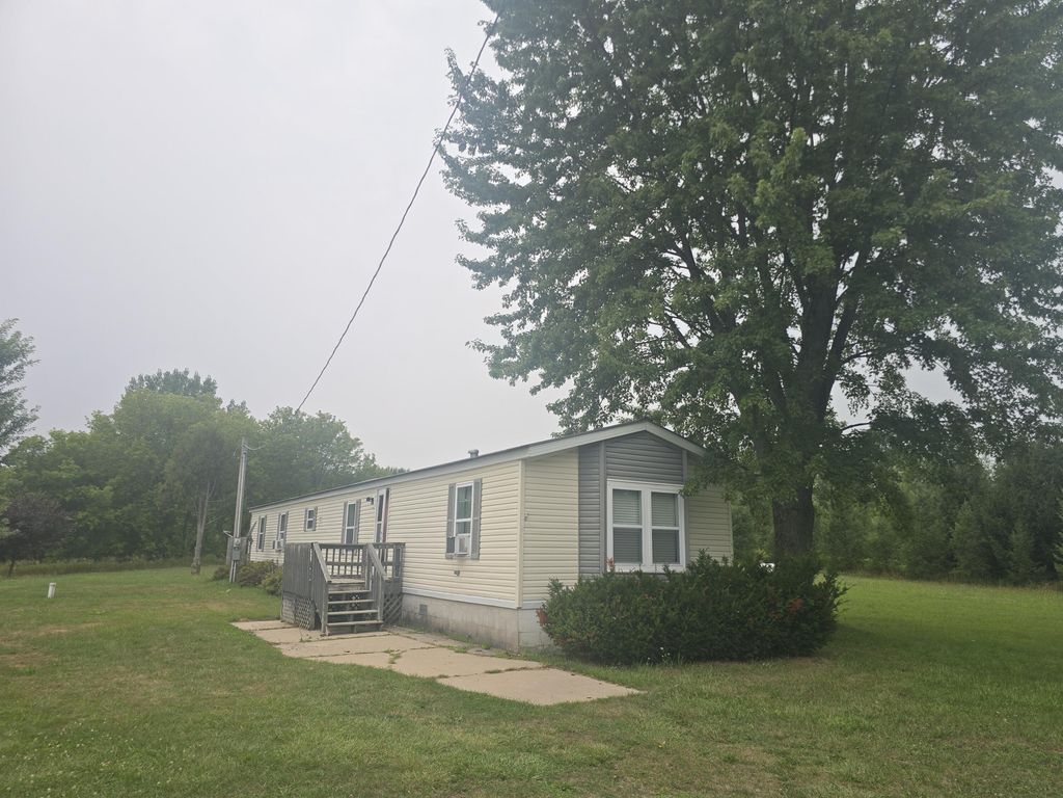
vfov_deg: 58.9
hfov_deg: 73.9
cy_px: 399
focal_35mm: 23
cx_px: 532
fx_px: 706
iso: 12
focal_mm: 6.3
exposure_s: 1/461
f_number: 1.7
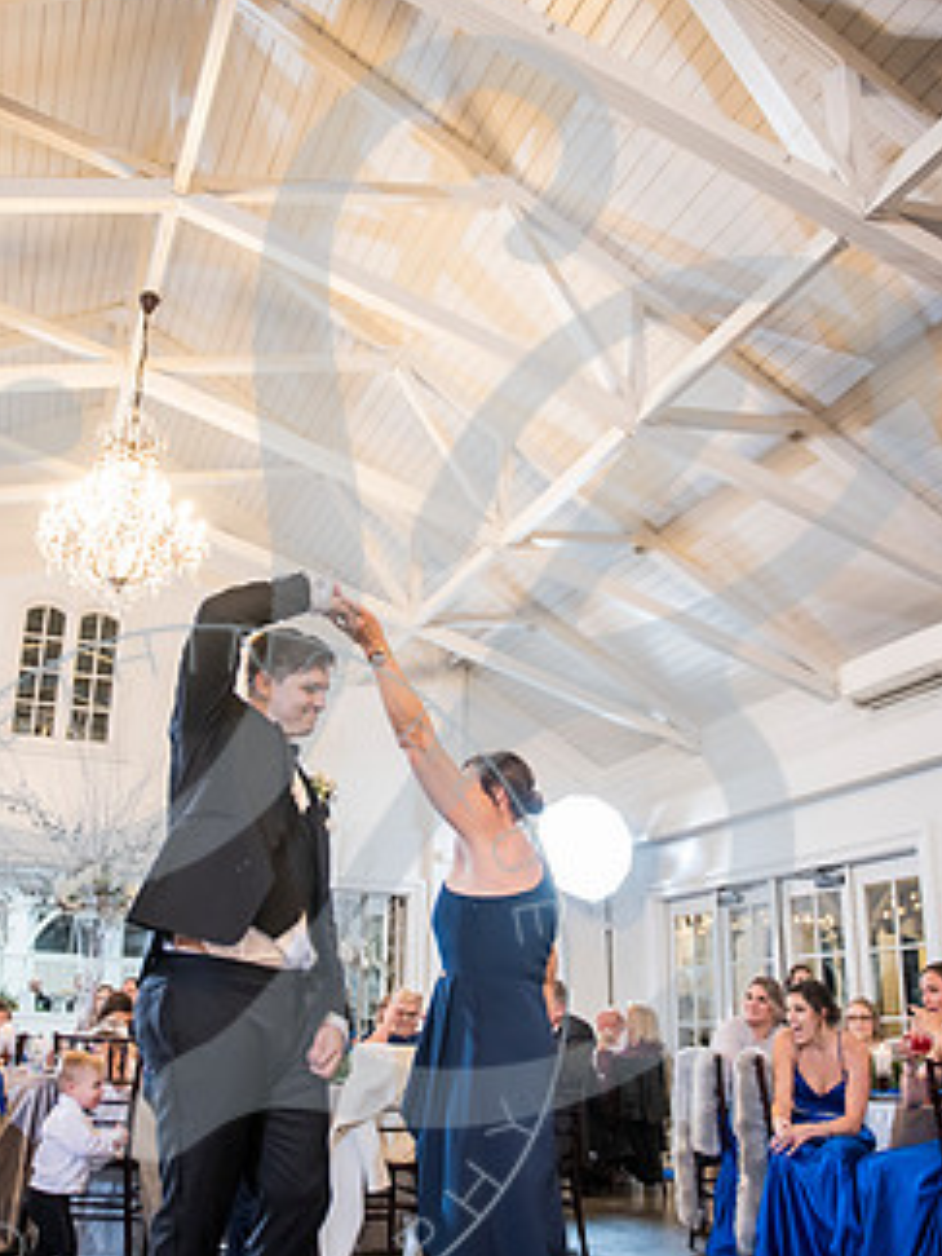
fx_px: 1161
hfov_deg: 44.0
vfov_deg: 56.7
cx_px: 384
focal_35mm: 32
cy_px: 690
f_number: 2.8
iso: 1600
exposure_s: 1/125
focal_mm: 24
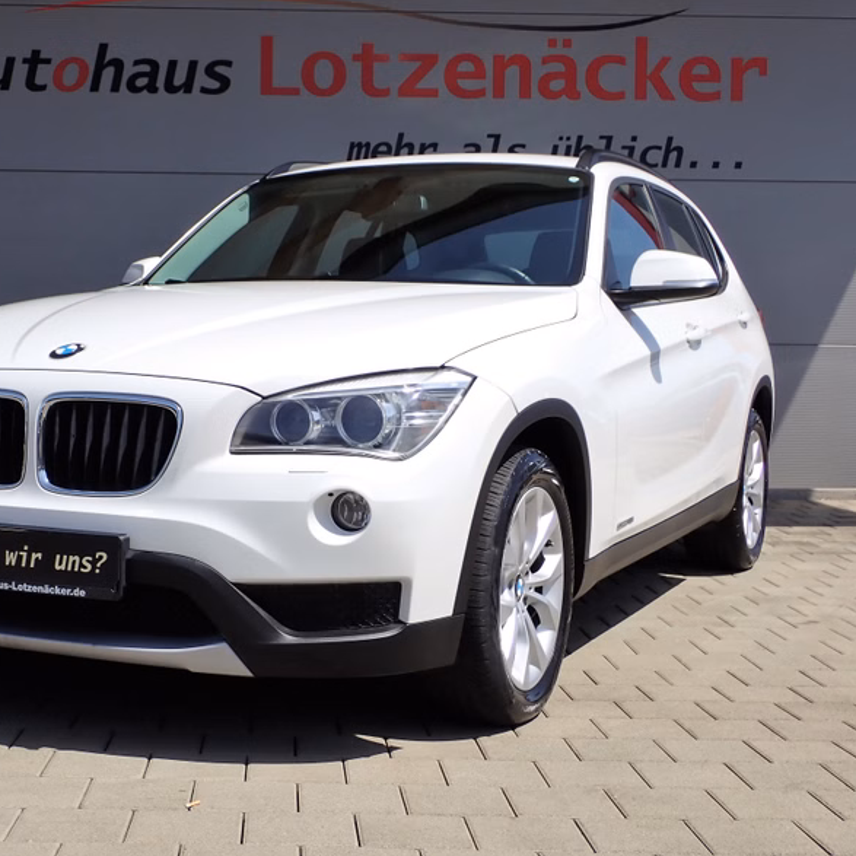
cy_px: 427
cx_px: 305
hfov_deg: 32.0
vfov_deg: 32.2
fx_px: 1483
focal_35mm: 53
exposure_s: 1/800
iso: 100
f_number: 4
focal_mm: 7.84
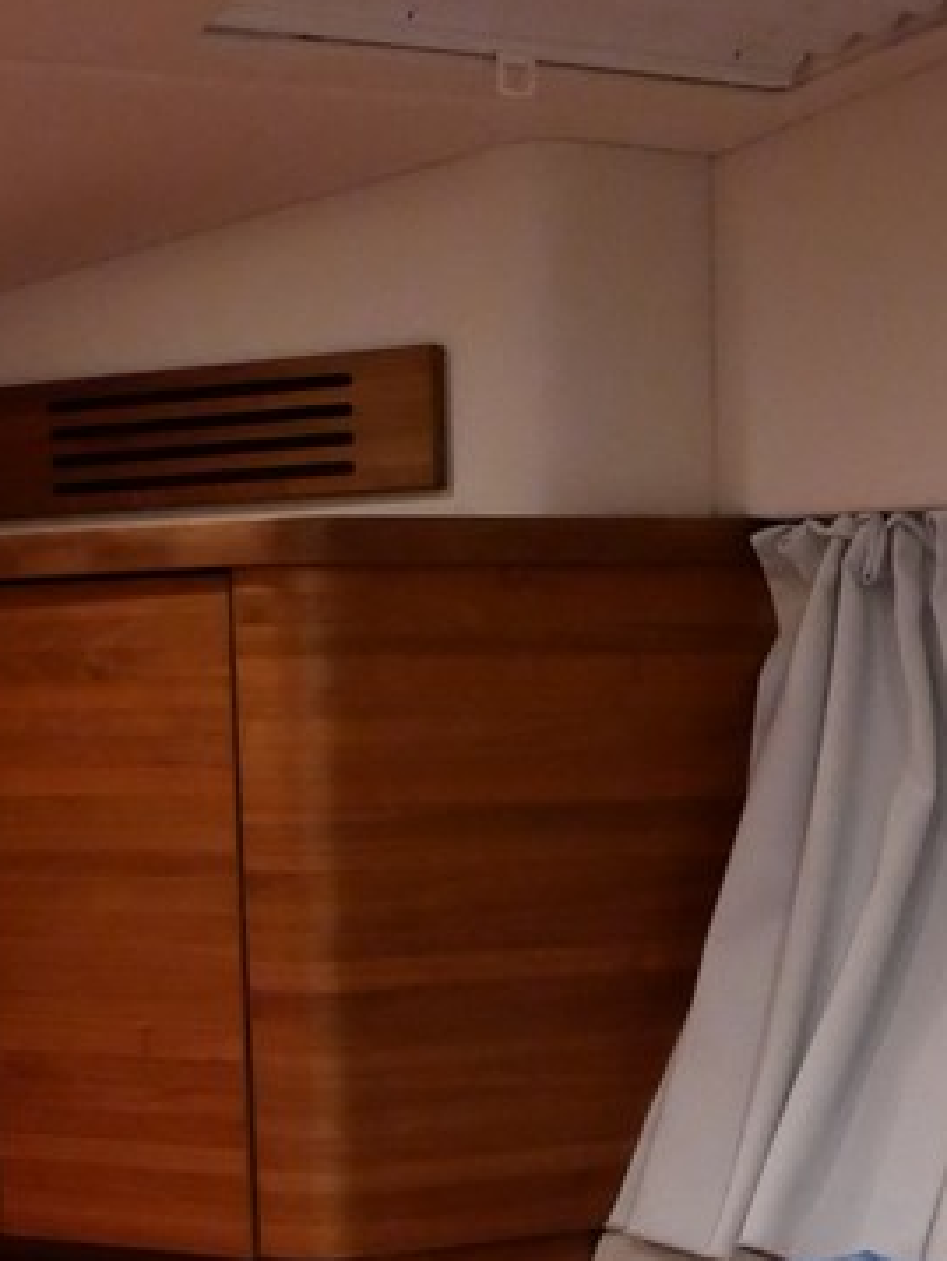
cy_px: 1569
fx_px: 2915
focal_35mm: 80
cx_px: 419
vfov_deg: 22.3
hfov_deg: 18.4
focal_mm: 12
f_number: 3.5
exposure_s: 1/60
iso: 3200
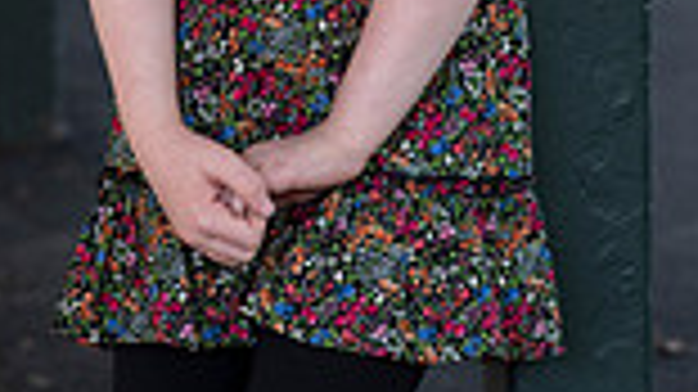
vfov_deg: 4.6
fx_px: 4791
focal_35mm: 259
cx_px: 306
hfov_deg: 8.3
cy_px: -333
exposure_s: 1/320
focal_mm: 85
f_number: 4
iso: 640
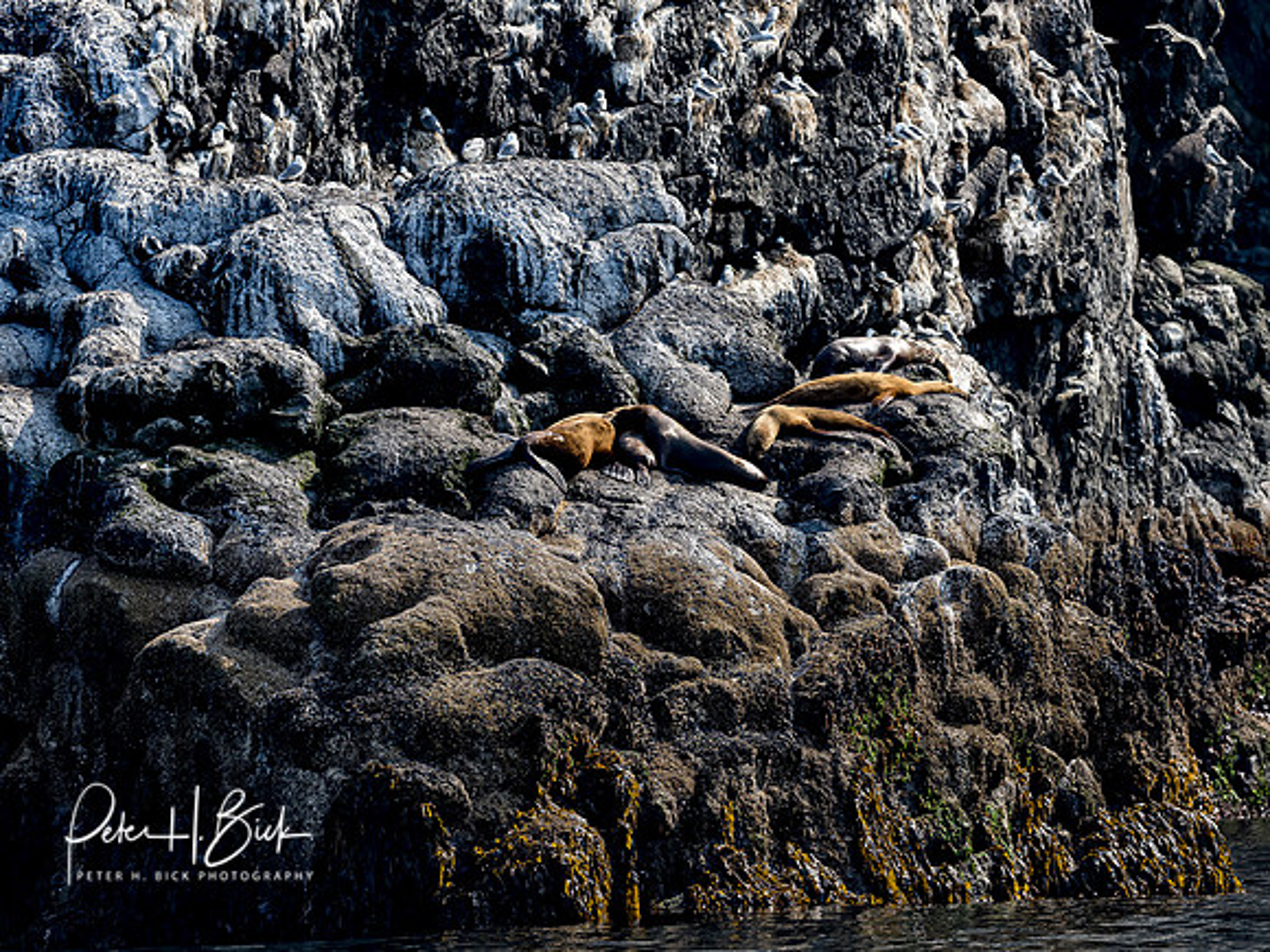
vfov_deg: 2.5
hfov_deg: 3.3
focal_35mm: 601
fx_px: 22050
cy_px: 476
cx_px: 635
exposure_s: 1/800
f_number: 5
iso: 250
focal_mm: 300
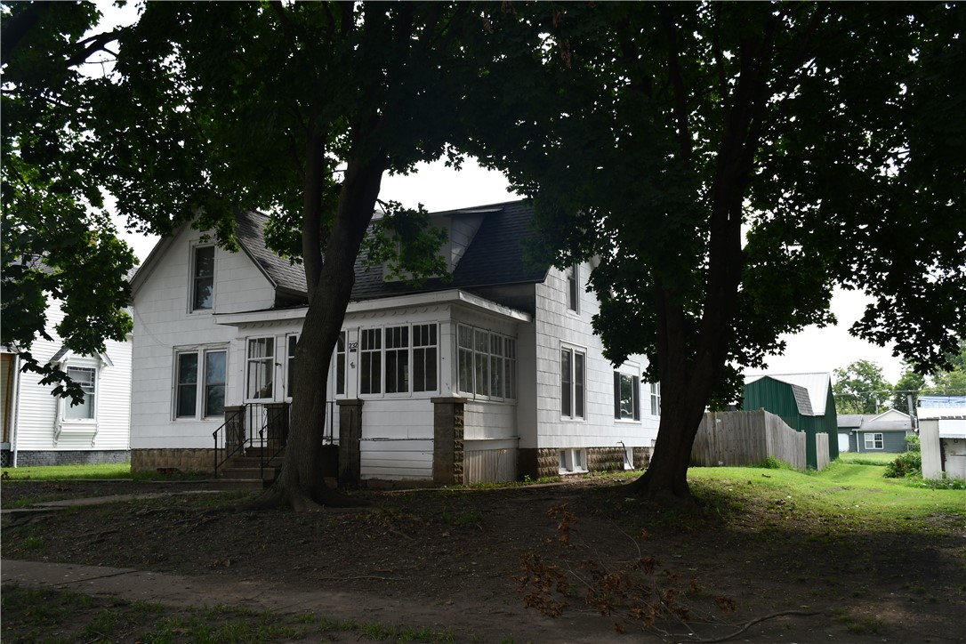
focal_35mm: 33
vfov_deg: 40.0
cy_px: 322
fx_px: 885
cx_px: 483
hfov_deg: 57.2
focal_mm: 22
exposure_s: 1/250
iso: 200
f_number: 6.3
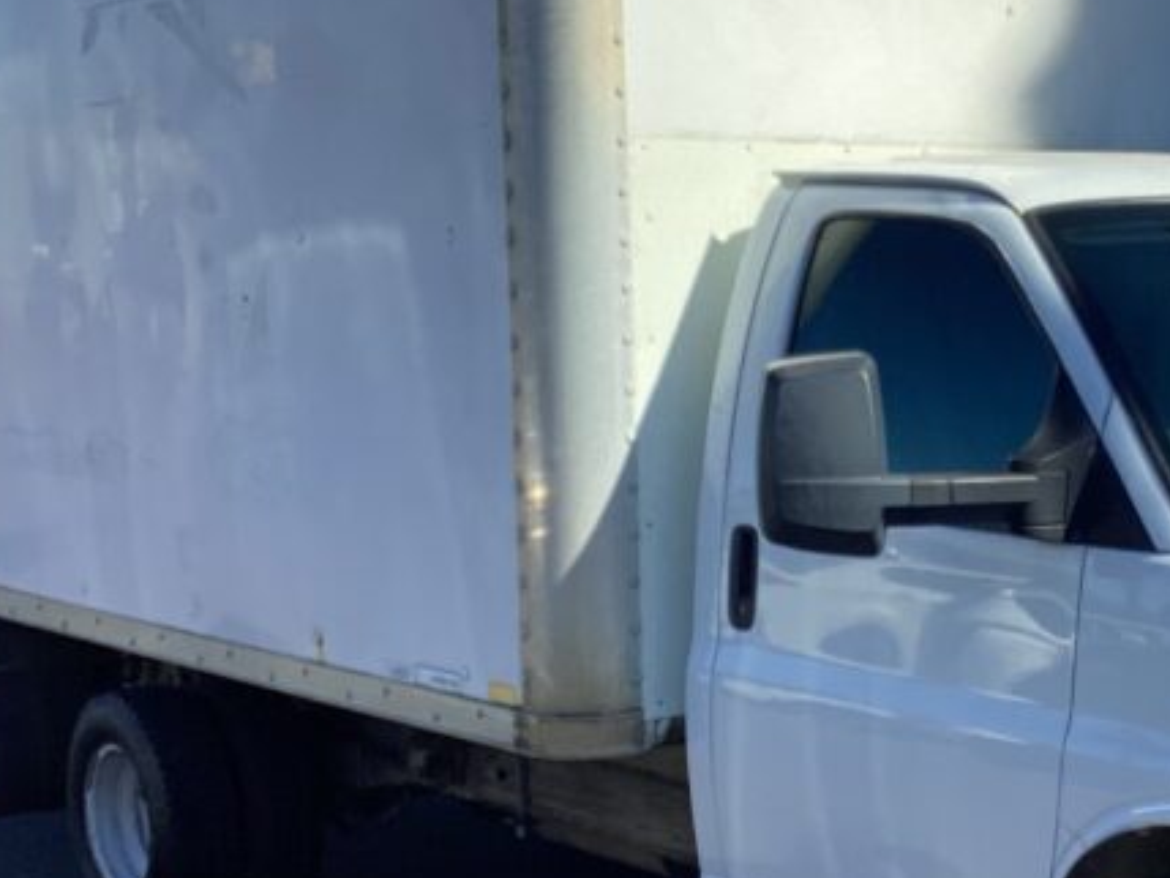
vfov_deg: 19.9
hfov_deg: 25.6
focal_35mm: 74
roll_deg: +0.0
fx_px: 2502
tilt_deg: -6.6
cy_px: 567
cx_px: 1012
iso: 25
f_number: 2.4
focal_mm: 3.3
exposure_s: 1/959
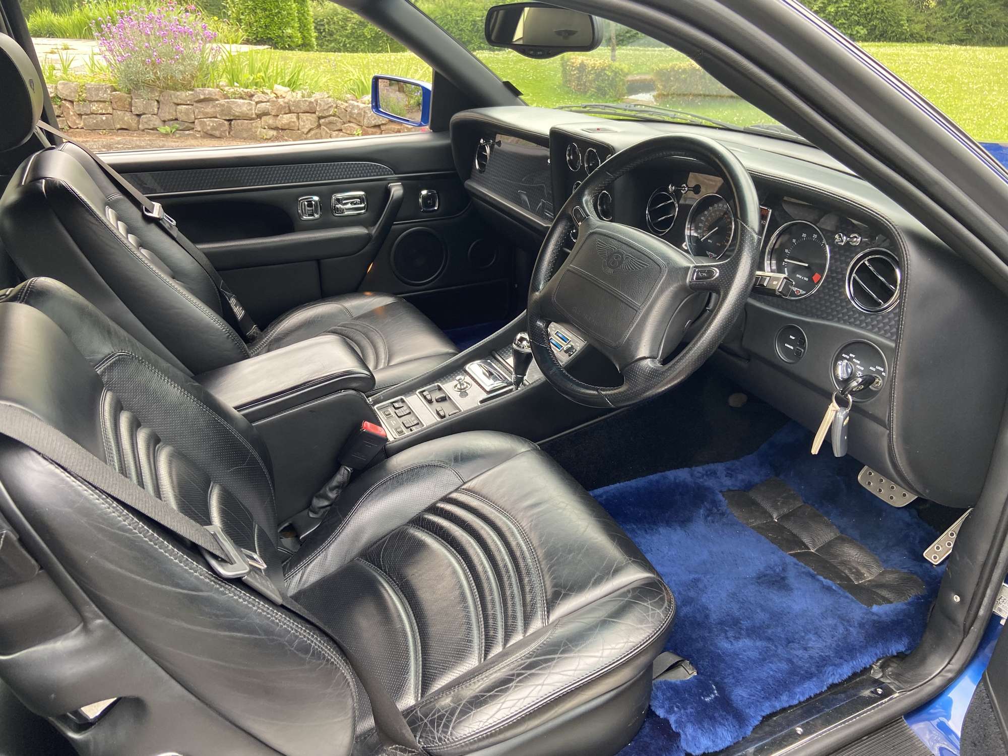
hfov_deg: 67.3
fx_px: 757
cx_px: 504
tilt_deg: -32.2
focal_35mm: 26
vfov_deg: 53.1
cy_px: 378
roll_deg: -0.2
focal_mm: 4.25
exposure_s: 1/122
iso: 64
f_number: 1.8
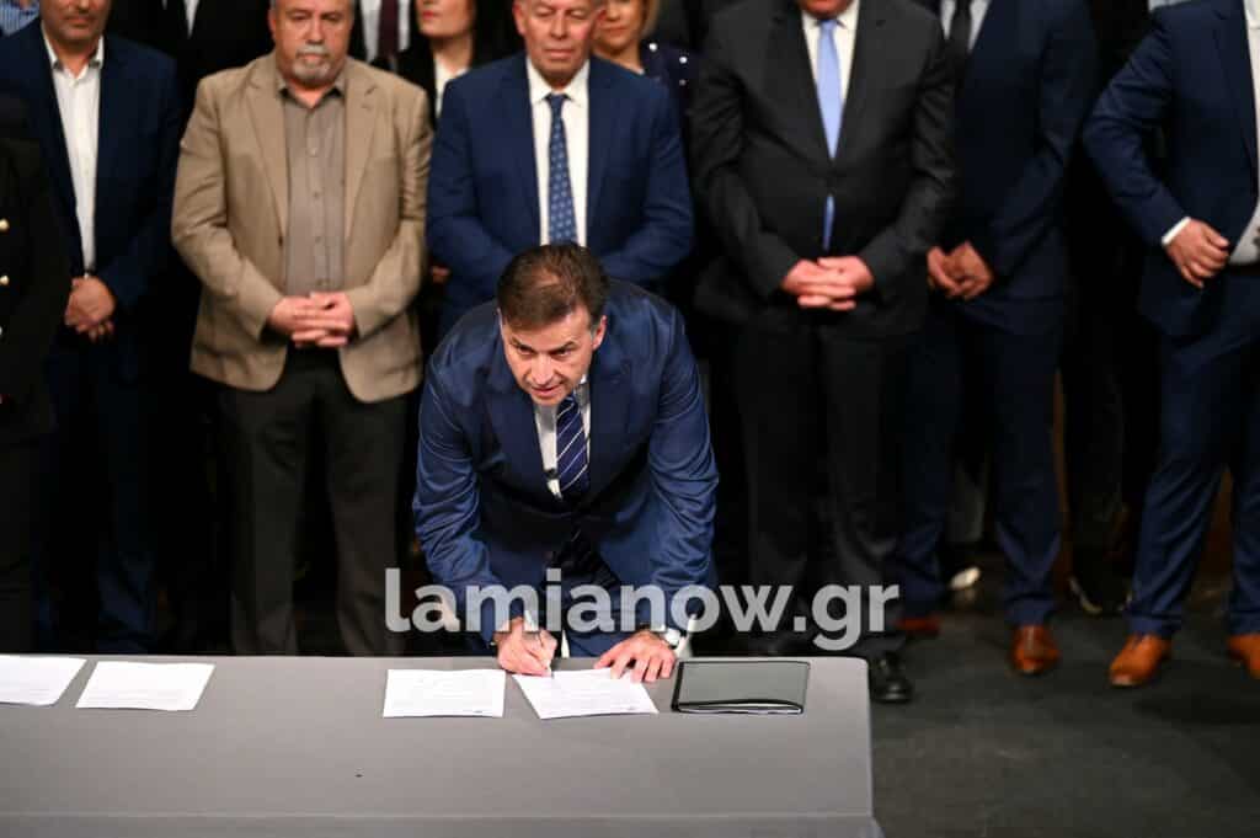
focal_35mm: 200
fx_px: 6994
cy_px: 419
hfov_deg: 10.3
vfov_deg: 6.9
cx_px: 630
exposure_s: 1/640
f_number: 2.8
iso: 1600
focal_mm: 200
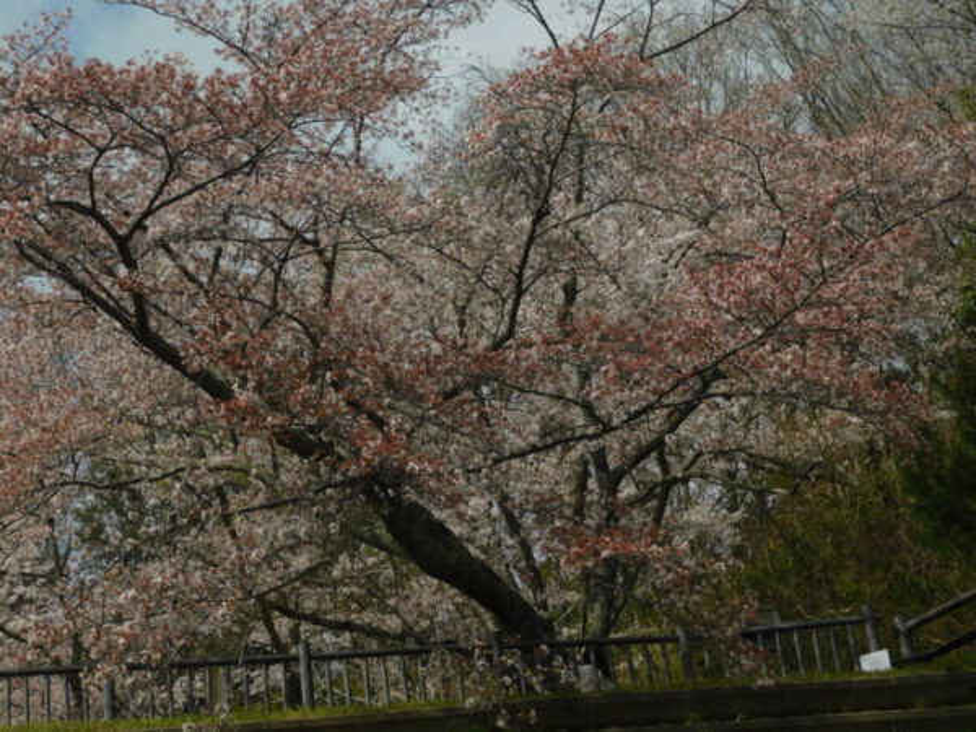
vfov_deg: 16.2
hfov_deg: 21.5
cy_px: 366
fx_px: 2566
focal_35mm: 91
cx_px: 488
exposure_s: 1/400
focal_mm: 16.1
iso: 125
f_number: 4.5
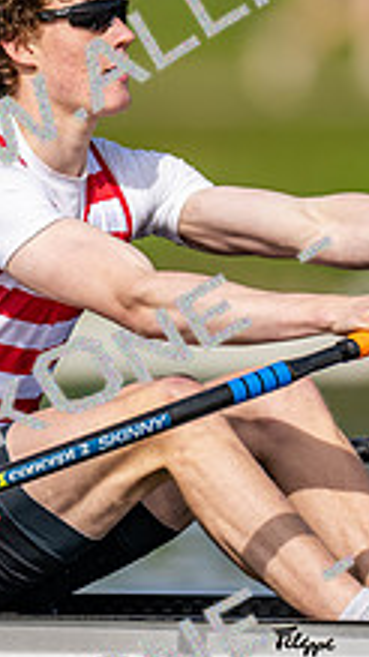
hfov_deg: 0.7
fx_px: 28943
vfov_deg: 1.3
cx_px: 162
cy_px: 266
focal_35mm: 1662
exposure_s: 1/2500
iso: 220
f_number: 4
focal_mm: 600
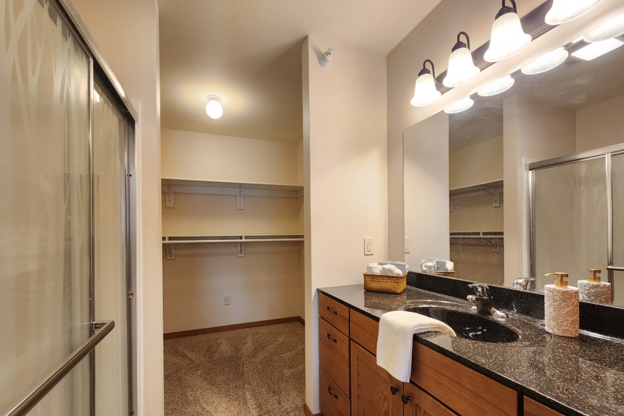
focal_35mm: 14
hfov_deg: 104.2
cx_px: 305
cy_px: 234
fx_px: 243
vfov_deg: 80.8
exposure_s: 1/60
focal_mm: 2.2
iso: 250
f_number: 2.2
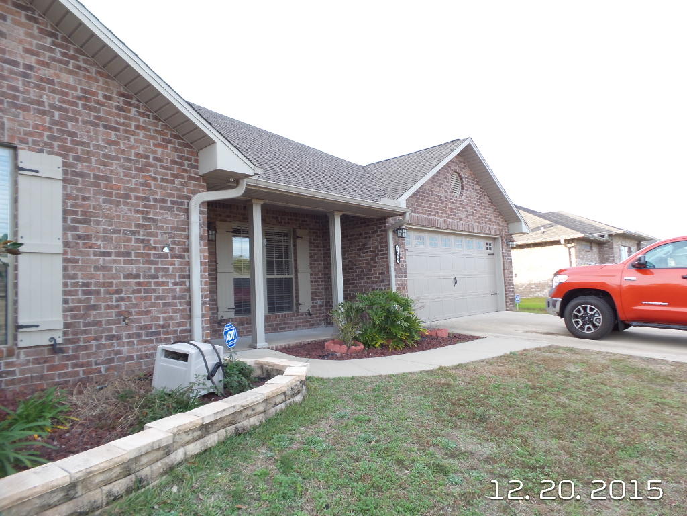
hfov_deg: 73.9
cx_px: 344
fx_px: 456
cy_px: 258
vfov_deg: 58.9
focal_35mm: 23
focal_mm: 4.1
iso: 100
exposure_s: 1/80
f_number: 3.5
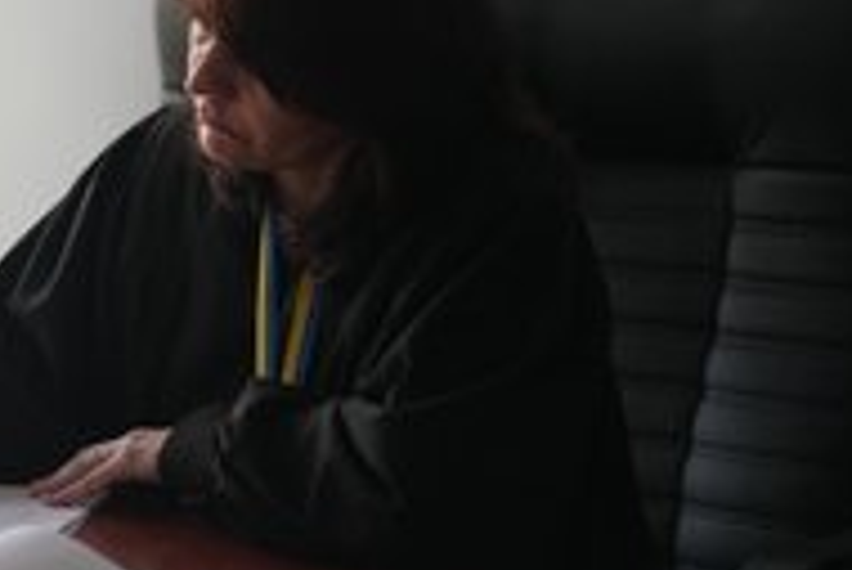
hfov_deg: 13.8
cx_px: 90
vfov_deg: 9.3
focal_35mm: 147
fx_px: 3482
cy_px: 164
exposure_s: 1/100
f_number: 3.5
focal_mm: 70
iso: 800
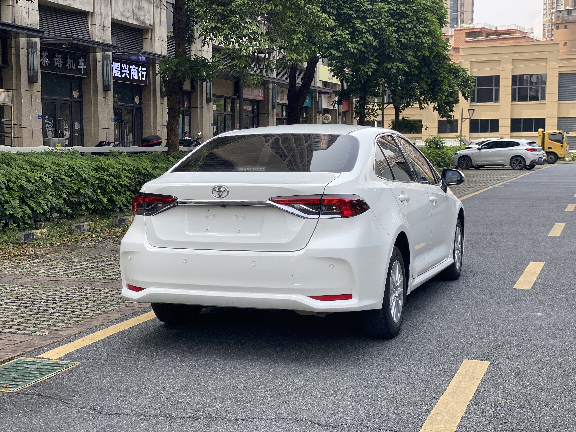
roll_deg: +0.8
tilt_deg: -5.3
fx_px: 865
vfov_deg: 28.0
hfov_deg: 36.8
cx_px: 288
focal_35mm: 52
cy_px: 216
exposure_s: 1/448
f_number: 2
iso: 20
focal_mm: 6
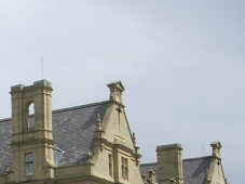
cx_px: 35
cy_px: 218
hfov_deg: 18.2
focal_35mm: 107
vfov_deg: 13.5
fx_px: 757
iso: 50
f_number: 5.6
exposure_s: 1/365
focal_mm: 5.8
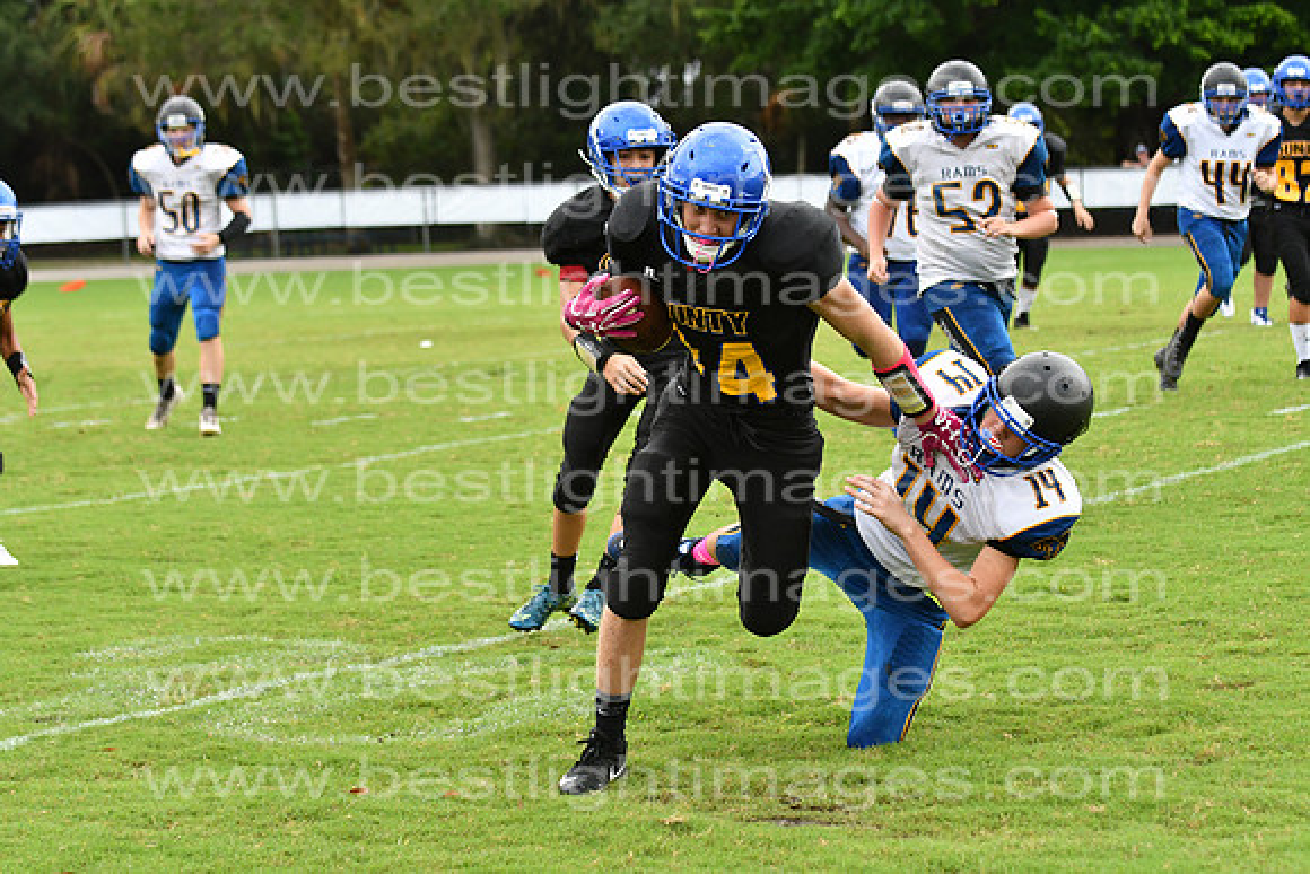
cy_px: 437
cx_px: 655
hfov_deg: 9.8
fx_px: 7643
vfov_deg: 6.5
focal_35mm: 210
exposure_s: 1/1600
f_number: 3.5
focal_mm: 140
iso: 800
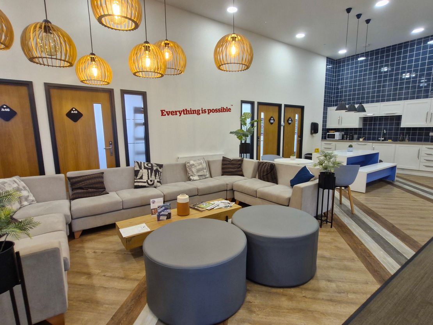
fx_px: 163
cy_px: 162
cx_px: 216
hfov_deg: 106.2
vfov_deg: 89.9
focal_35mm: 13
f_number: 2.2
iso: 160
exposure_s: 1/50
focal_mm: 1.74
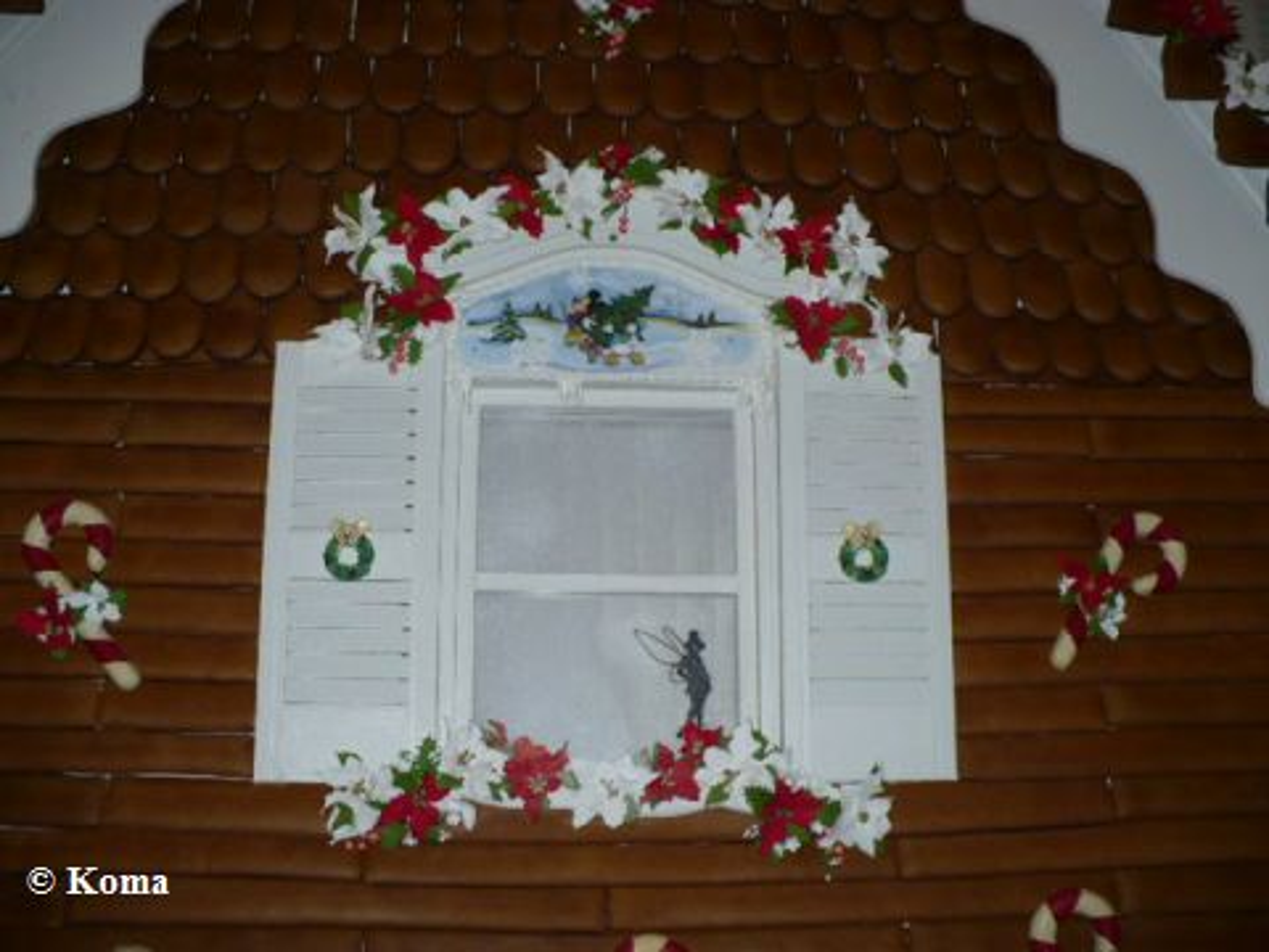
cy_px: 476
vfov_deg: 38.7
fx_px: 1356
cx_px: 634
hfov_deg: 50.1
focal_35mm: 37
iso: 100
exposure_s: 1/30
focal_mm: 6.1
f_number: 2.8
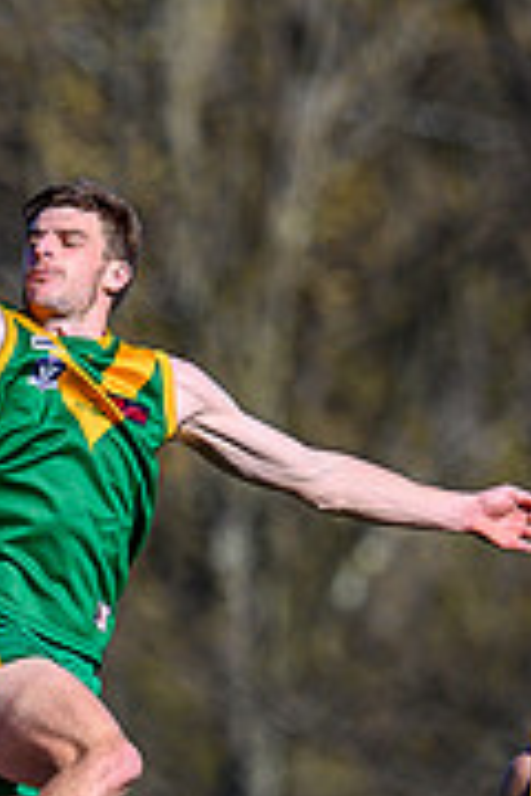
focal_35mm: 2328
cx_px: -238
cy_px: 811
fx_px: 51503
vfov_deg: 0.9
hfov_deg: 0.6
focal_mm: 500
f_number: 4
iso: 125
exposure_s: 1/2000
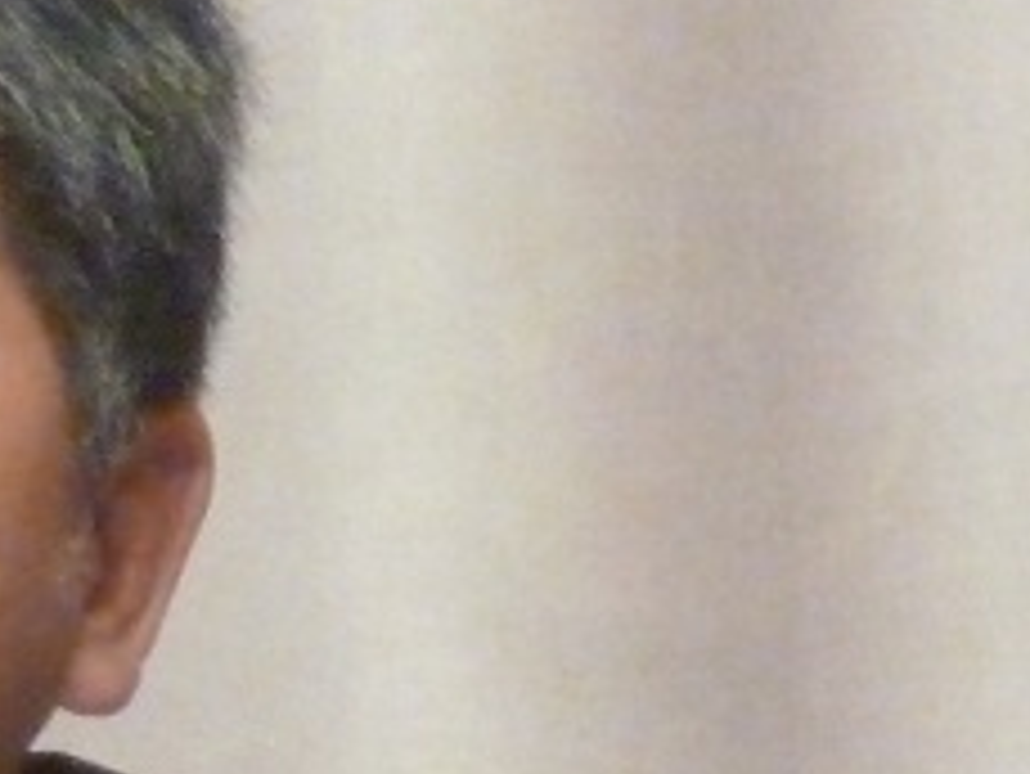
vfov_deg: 1.0
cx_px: -290
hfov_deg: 1.3
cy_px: 711
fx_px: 45996
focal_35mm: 1545
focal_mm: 49.2
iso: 800
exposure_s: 1/50
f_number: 4.9
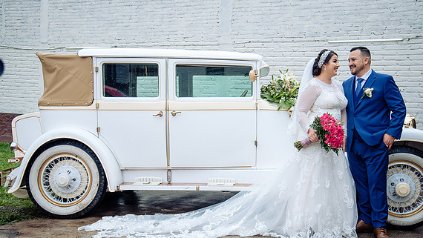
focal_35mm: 46
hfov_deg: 44.5
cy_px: 130
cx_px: 227
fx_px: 516
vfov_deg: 26.0
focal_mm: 40
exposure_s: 1/2500
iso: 1250
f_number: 5
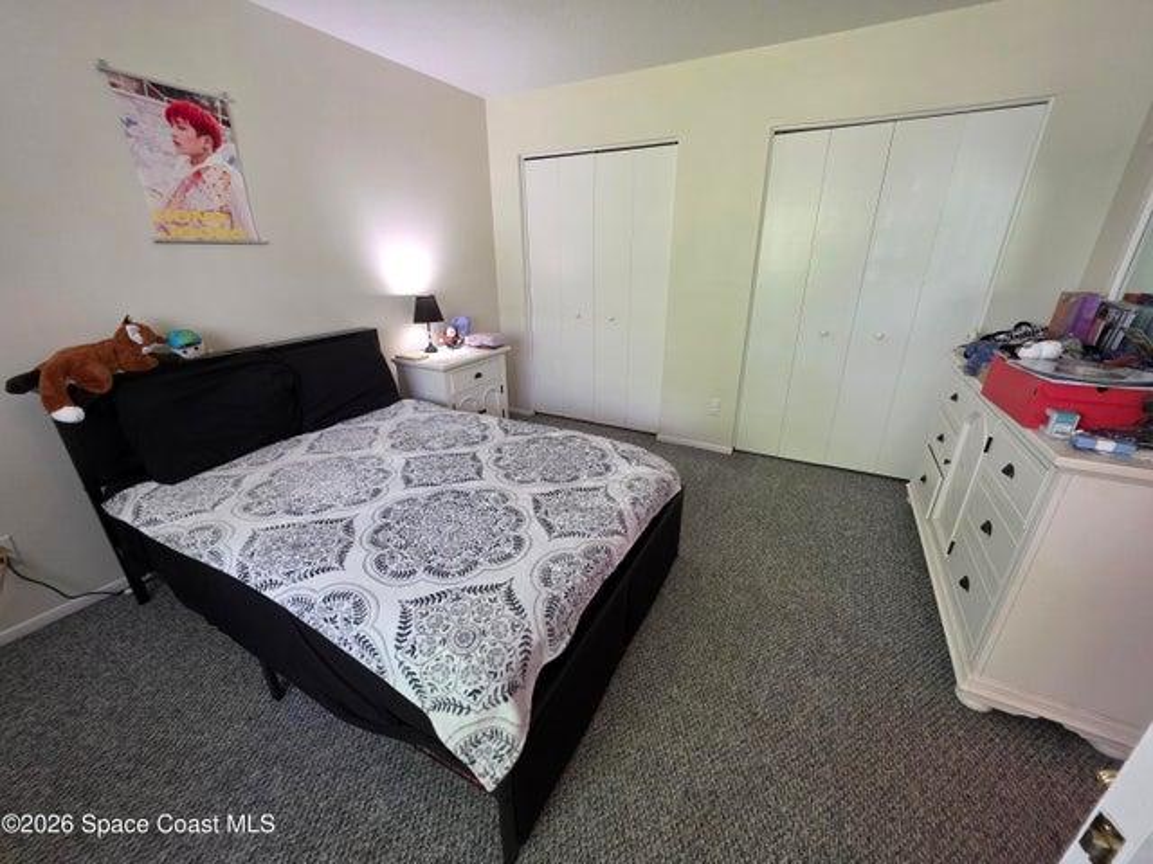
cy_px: 432
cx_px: 576
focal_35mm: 13
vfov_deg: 89.9
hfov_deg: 106.2
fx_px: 433
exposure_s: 1/60
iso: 250
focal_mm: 2.2
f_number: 1.9
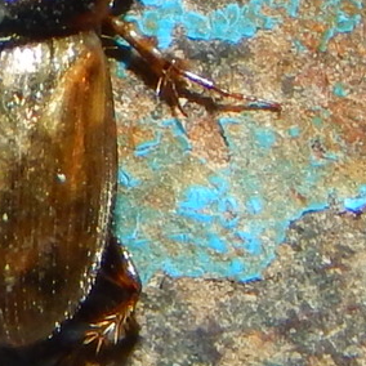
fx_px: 4486
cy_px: 104
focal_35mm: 375
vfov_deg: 4.7
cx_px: 37
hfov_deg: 4.7
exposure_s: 1/50
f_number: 9.8
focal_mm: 25.3
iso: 125
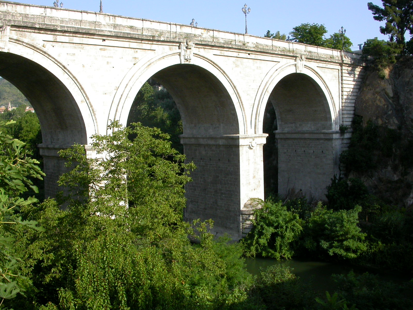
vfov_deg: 37.7
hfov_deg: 49.0
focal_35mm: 38
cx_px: 206
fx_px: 453
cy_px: 155
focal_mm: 7.85
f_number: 6.7
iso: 100
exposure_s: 1/229
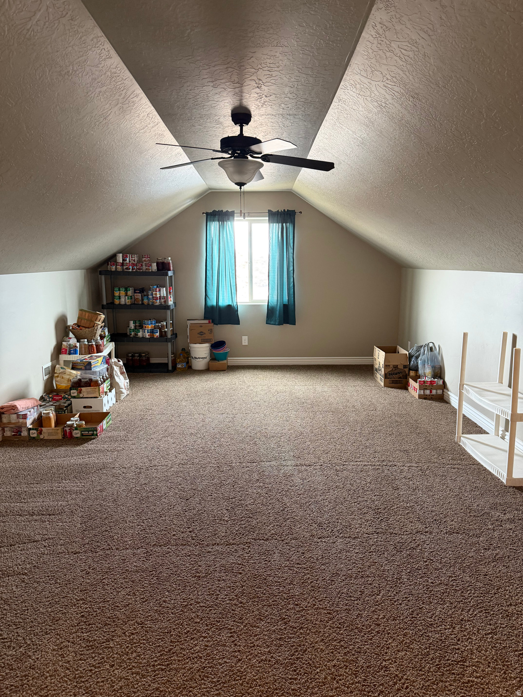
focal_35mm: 24
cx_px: 262
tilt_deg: -9.5
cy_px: 348
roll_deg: +0.9
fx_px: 483
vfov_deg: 71.6
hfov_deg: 56.8
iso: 400
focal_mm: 6.76
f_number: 1.78
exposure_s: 1/60
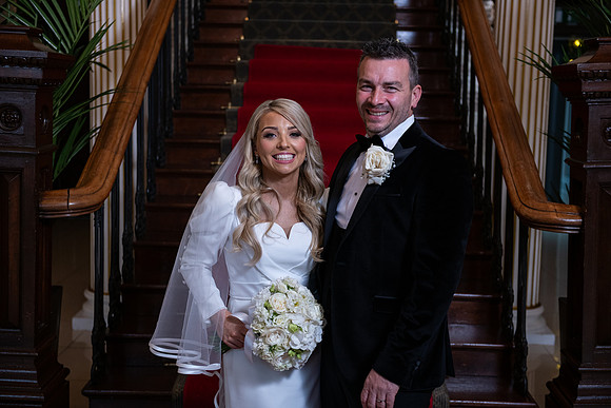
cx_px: 306
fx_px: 849
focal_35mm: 50
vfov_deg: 27.0
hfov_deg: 39.6
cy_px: 204
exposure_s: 1/160
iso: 500
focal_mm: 50
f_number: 3.5
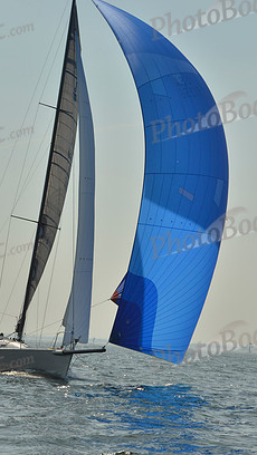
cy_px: 188
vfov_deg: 15.7
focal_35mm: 137
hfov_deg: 8.9
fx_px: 1657
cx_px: 92
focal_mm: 92
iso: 200
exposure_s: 1/1250
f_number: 10
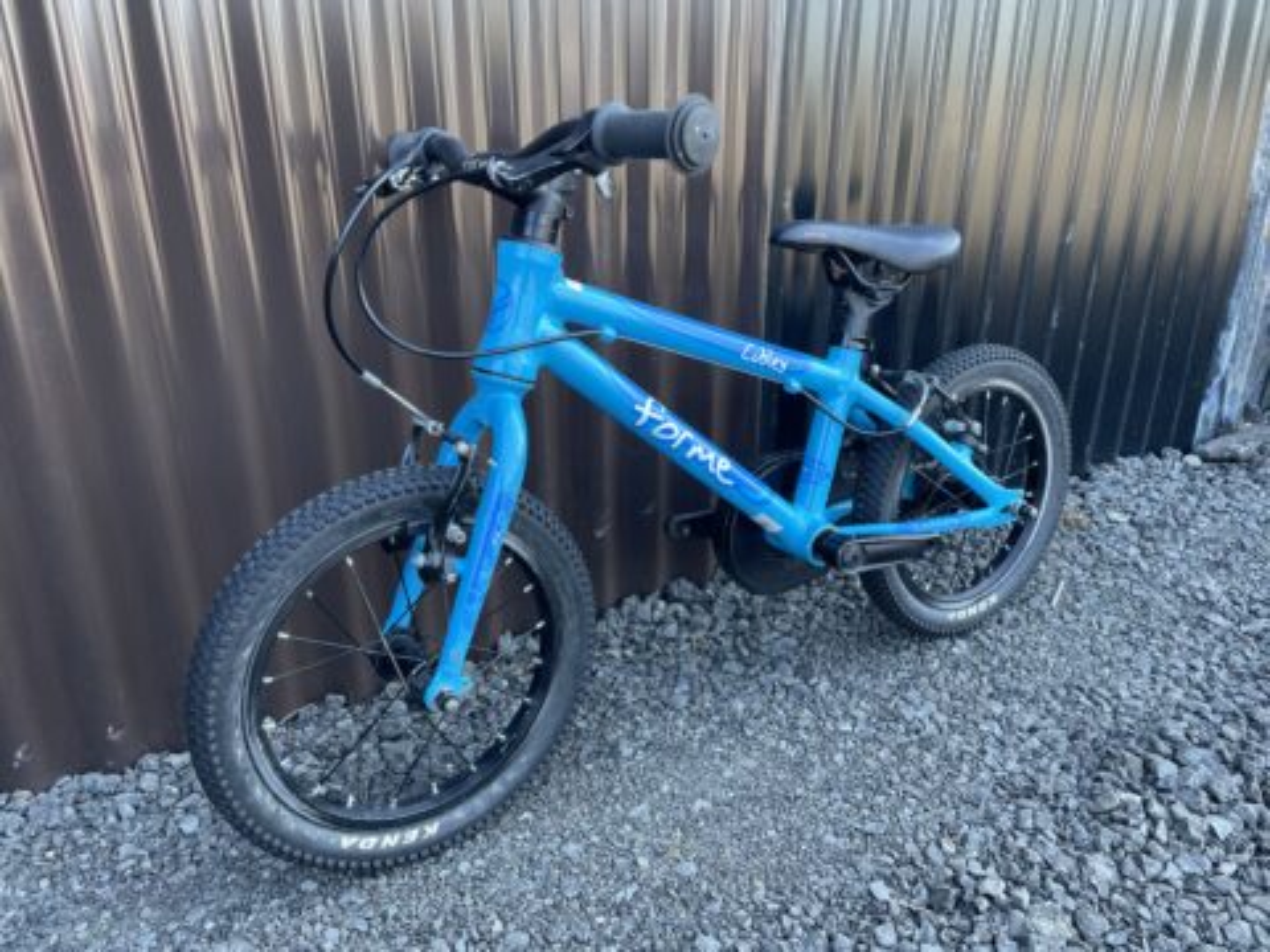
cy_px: 476
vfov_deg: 53.1
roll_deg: -0.8
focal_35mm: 26
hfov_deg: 67.3
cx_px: 635
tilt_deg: -21.6
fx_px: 954
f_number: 1.6
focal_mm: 4.2
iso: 64
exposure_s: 1/121
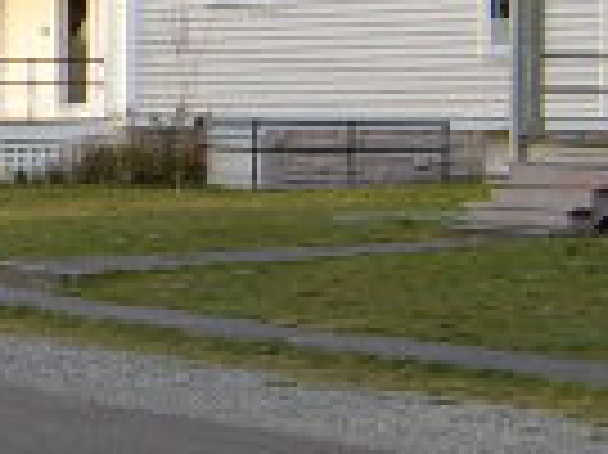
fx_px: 2913
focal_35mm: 166
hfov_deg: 11.4
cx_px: -351
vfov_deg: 8.9
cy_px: 94
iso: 50
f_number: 2.8
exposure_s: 1/250
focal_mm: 5.8
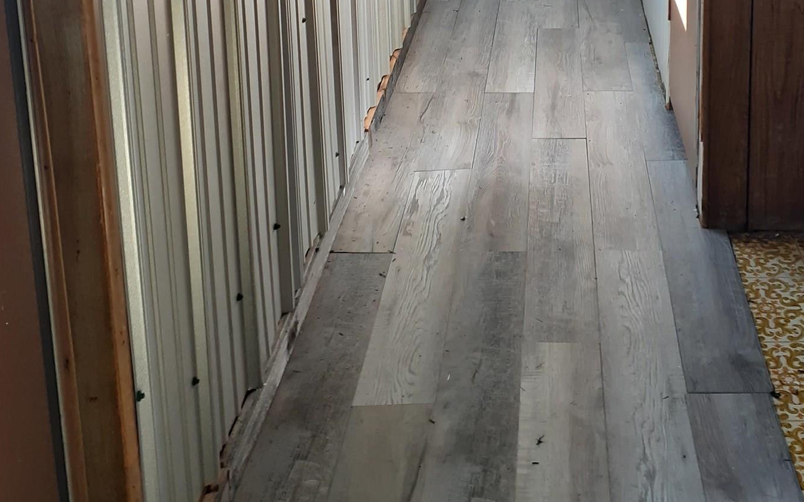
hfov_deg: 40.7
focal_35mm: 49
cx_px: 510
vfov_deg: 23.7
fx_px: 1074
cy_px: -119
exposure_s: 1/60
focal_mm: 3.6
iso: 80
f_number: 1.9
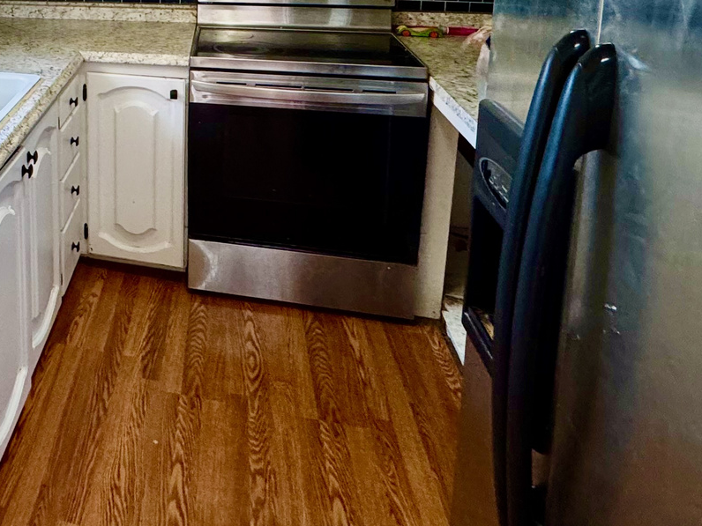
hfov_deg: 44.2
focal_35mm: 36
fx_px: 730
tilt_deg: -7.8
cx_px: 8
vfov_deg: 35.3
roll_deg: +1.3
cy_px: -17
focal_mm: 2.22
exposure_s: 1/60
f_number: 2.2
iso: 250
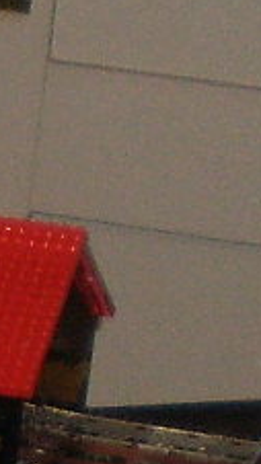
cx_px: -647
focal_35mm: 278
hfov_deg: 4.2
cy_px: 928
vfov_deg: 7.5
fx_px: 3423
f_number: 3.1
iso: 125
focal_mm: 6.3
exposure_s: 1/30
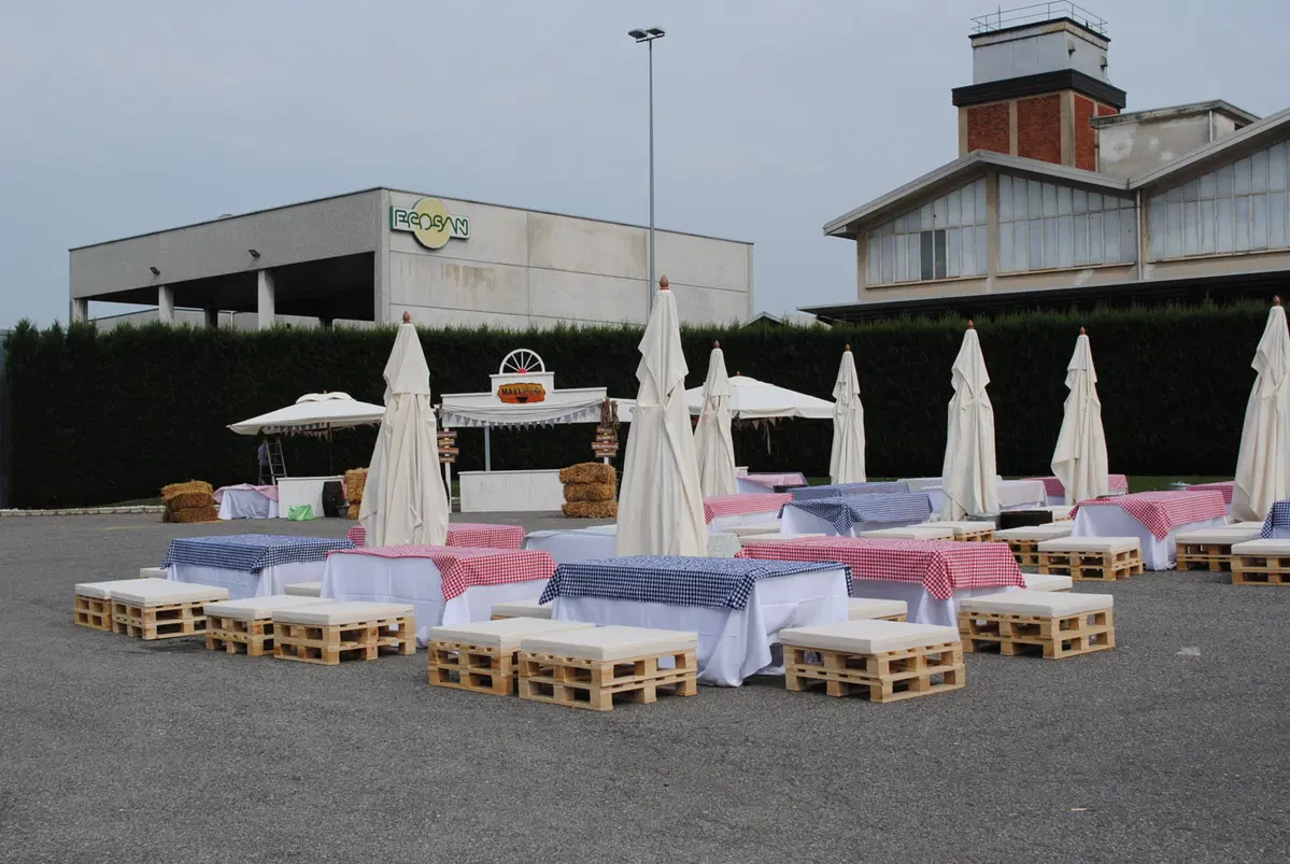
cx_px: 645
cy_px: 432
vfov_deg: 30.0
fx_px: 1615
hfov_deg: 43.6
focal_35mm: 45
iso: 100
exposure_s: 1/250
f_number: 8
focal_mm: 30
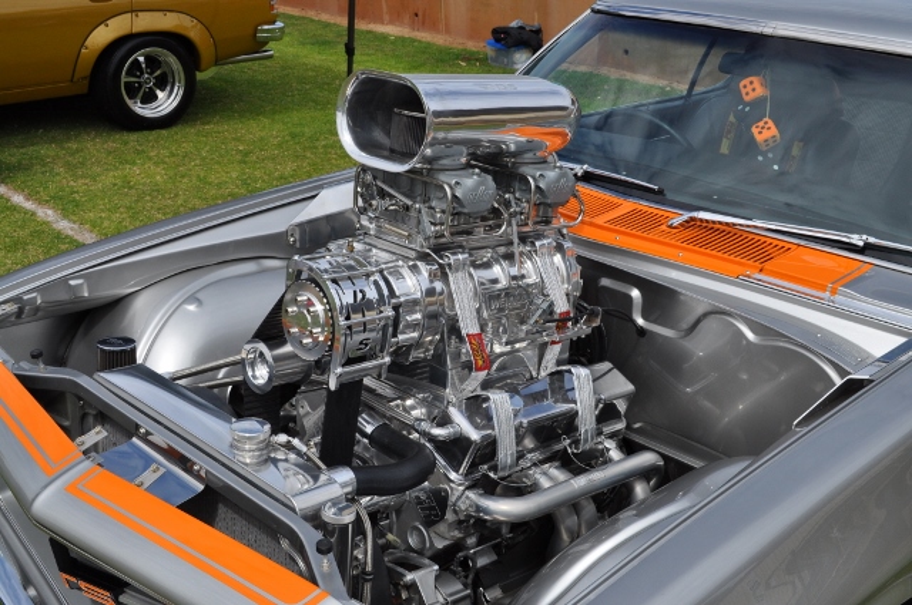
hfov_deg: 43.7
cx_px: 456
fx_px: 1139
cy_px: 302
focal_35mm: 45
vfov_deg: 29.8
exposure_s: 1/800
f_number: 14
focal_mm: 30
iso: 500
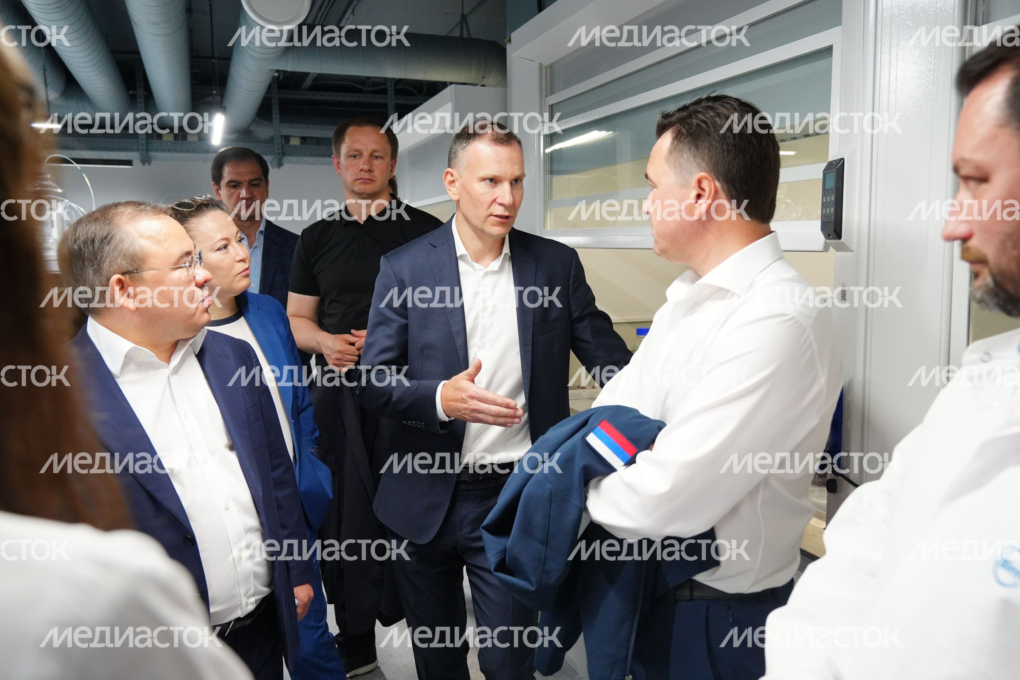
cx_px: 510
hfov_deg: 63.7
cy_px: 340
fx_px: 822
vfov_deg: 45.0
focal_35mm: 29
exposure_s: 1/400
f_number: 4.5
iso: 4000
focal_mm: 29
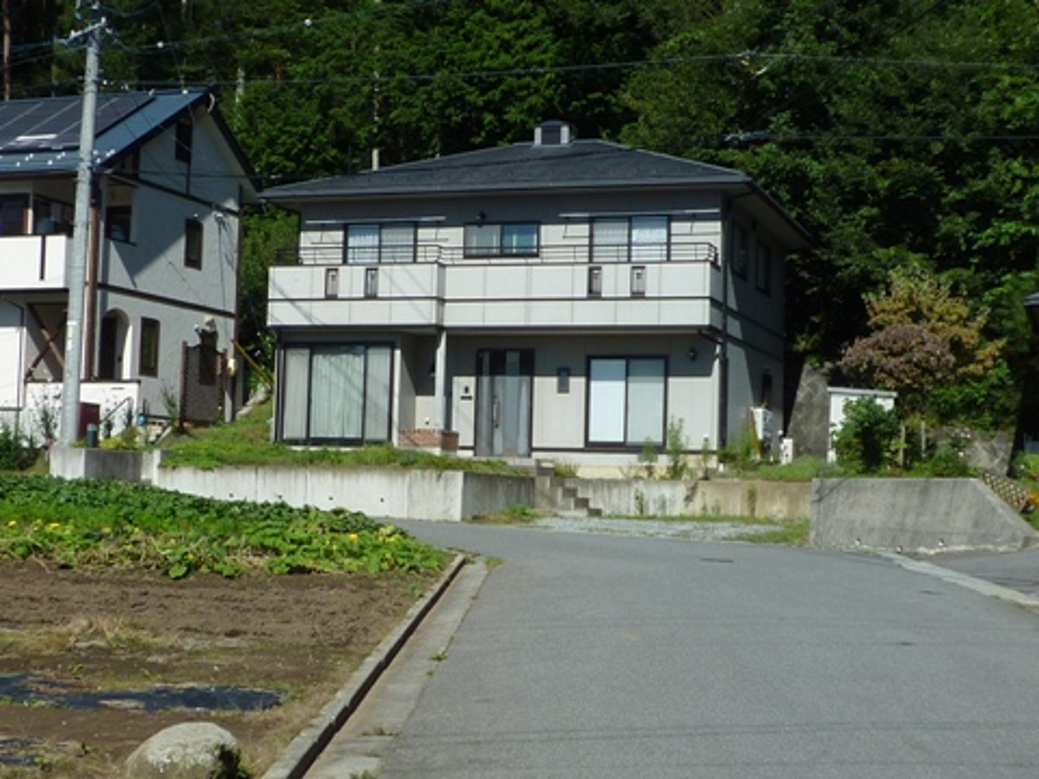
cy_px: 390
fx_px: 1771
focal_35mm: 59
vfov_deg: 24.8
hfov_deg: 32.7
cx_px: 520
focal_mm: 5.3
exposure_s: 1/800
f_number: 4.5
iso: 80
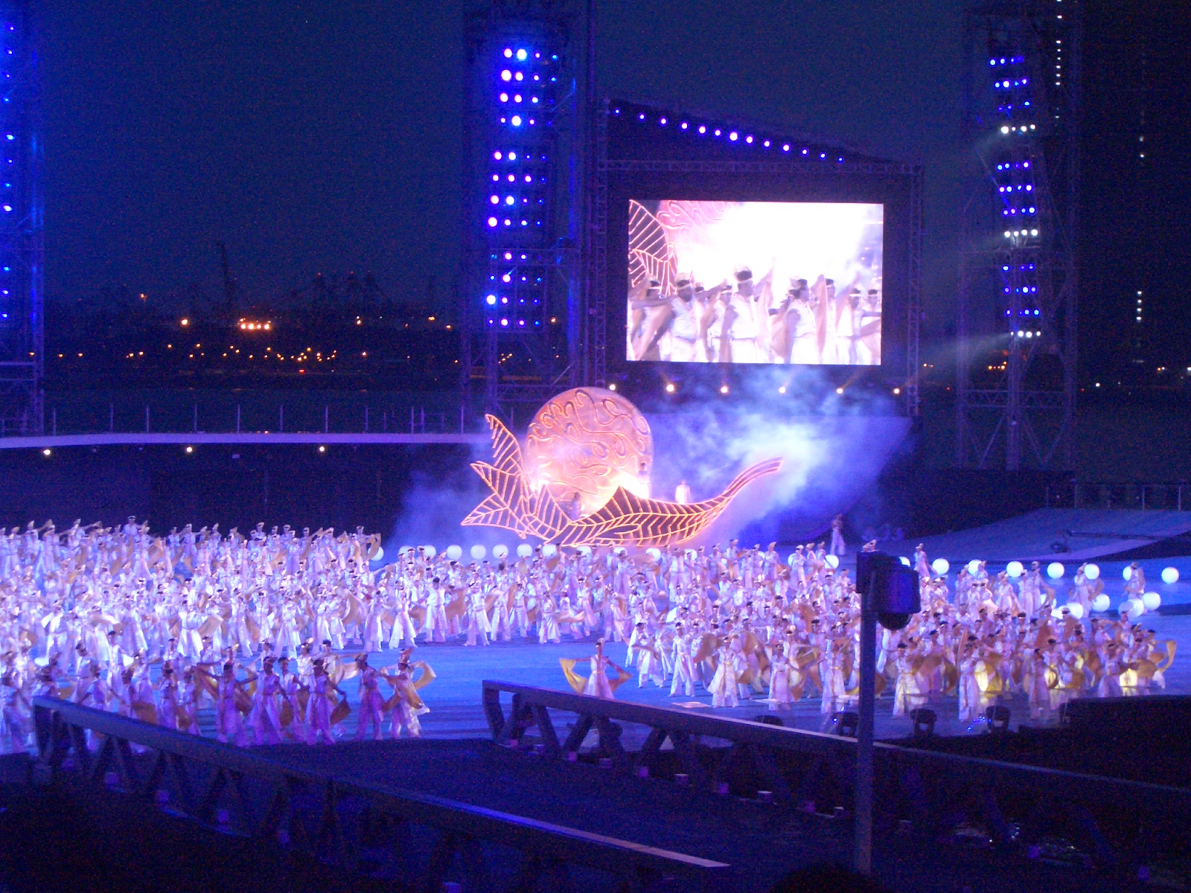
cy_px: 446
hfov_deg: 22.3
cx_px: 596
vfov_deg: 16.8
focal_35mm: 88
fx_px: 3028
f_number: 4.4
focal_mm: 14.6
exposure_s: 1/20
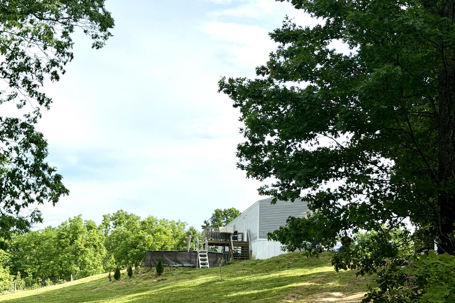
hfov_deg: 30.1
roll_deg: -2.1
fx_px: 847
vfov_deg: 20.2
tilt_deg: +6.3
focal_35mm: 67
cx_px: 227
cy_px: 207
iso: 64
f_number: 1.78
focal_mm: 6.76
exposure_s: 1/5587
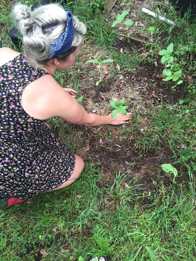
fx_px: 219
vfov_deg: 61.7
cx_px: 98
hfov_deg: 48.2
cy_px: 130
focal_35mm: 29
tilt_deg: -64.1
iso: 50
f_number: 2.2
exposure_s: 1/30
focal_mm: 4.15
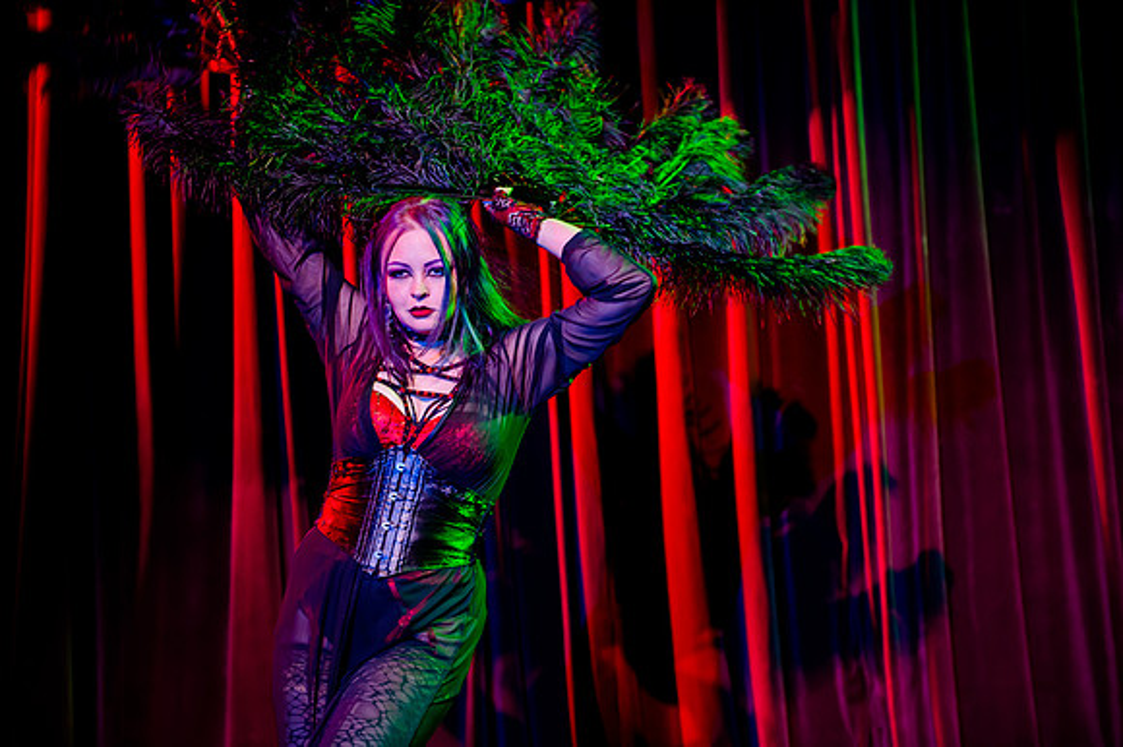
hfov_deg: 28.9
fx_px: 2182
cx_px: 562
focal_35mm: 70
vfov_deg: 19.4
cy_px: 374
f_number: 2.8
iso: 3200
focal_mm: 70
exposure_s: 1/80
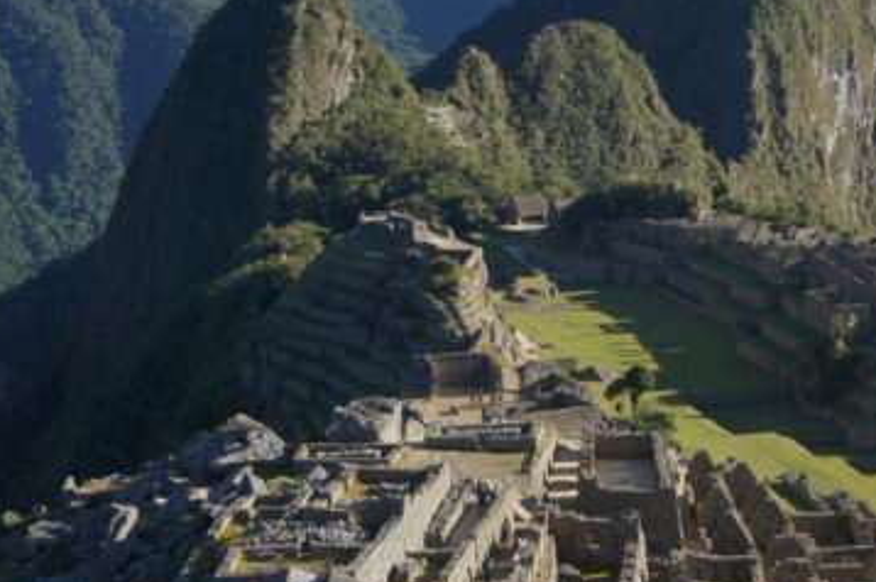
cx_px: 678
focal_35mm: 73
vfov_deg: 18.5
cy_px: 147
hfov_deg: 27.3
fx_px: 1775
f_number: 8
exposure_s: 1/200
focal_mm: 34
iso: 100
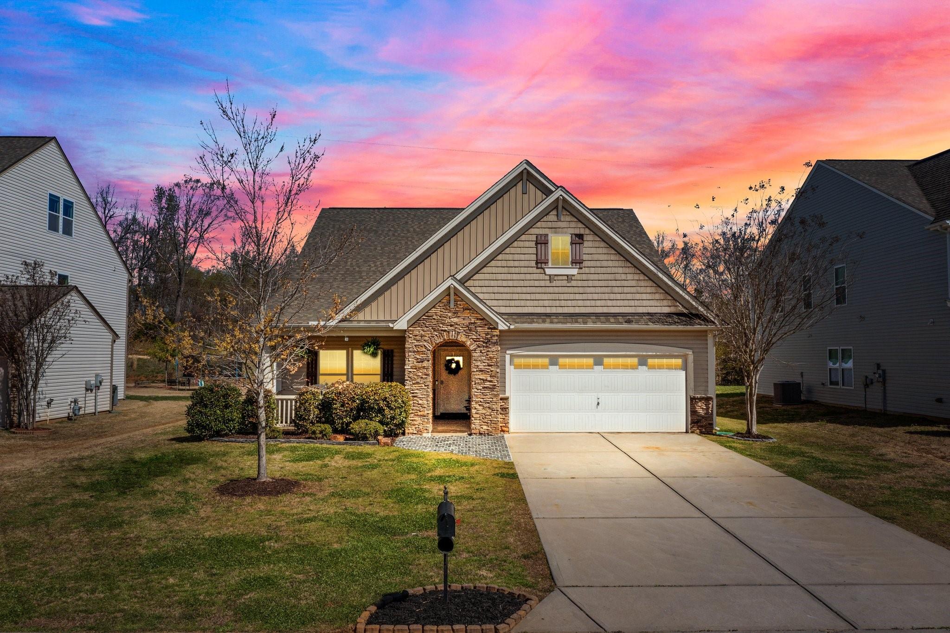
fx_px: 739
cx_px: 475
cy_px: 316
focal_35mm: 28
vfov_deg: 46.4
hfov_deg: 65.5
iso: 100
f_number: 6.3
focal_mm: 10.26
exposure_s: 1/640
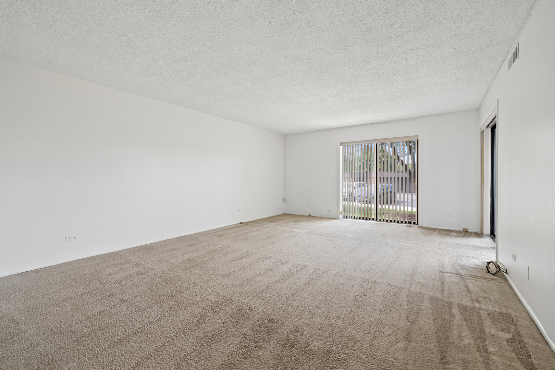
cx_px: 278
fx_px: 231
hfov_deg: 100.4
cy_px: 185
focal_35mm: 15
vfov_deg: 77.3
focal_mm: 15
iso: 400
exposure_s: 1/45
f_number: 8
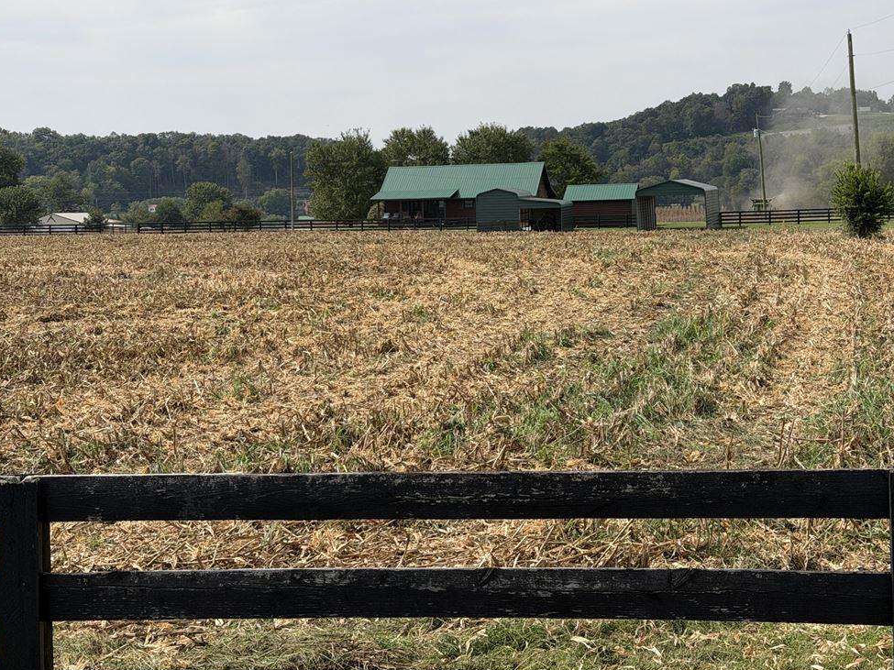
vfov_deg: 23.2
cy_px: 248
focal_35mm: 63
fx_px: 1627
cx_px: 461
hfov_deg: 30.7
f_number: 1.78
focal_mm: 6.76
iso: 64
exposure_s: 1/6024
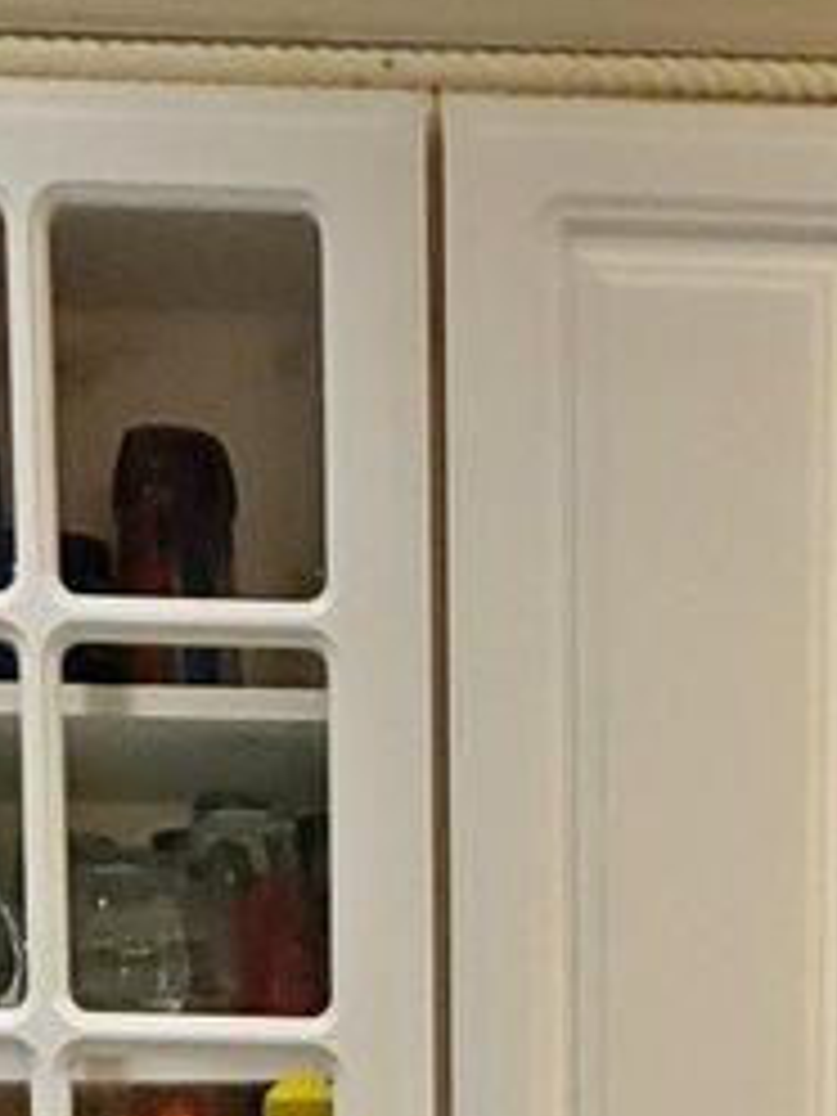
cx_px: 1094
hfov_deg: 9.1
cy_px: 3348
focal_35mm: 161
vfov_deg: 9.6
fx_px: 5191
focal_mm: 4.3
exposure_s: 1/39
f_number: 1.5
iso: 400
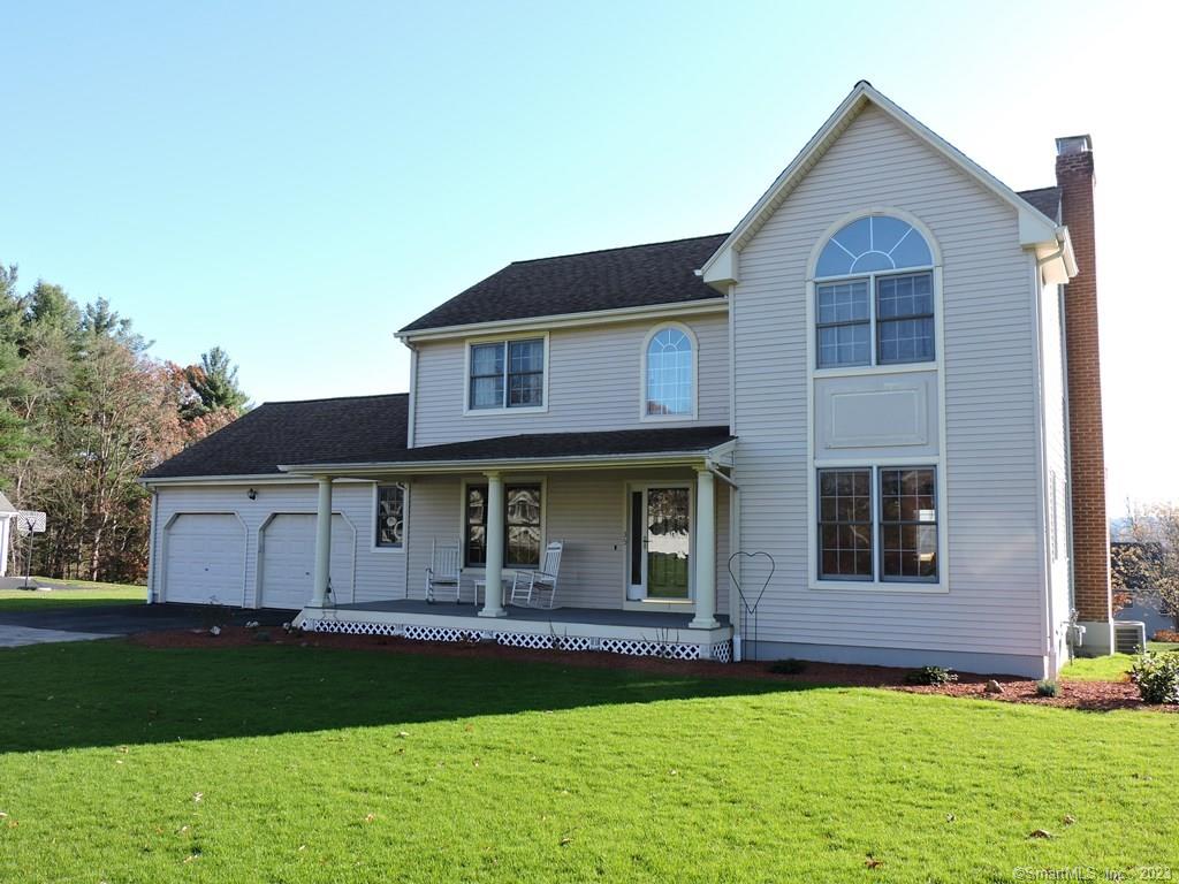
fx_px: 1022
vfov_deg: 46.8
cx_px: 590
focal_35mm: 30
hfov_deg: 60.0
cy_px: 442
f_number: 3.1
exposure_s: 1/400
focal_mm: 5.4
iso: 100
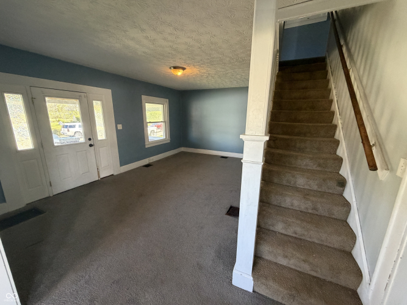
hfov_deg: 102.1
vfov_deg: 85.7
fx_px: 165
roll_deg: -0.7
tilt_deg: -12.9
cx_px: 204
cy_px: 152
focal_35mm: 14
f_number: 2.2
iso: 400
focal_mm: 2.22
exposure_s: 1/60
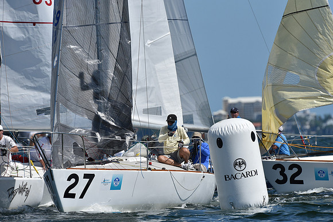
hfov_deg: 3.4
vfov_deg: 2.3
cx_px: 166
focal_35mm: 600
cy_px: 111
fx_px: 5551
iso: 250
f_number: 9
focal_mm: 600
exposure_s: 1/1600
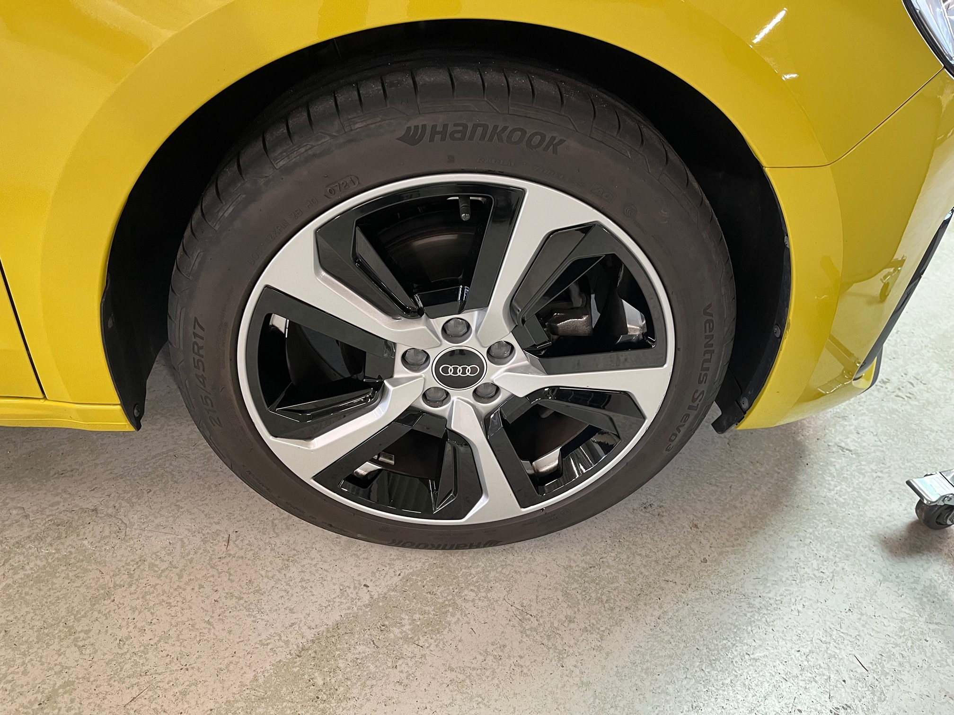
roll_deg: -4.0
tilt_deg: -37.4
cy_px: 358
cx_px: 477
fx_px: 717
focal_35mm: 26
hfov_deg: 67.3
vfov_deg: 53.1
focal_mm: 5.1
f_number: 1.6
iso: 200
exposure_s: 1/50
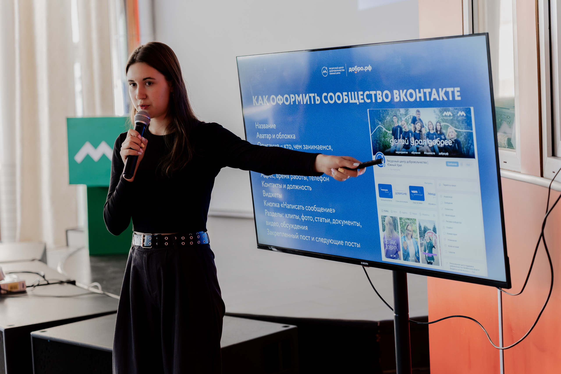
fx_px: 1075
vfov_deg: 19.7
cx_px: 280
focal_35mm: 69
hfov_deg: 29.2
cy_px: 187
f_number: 2.8
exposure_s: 1/200
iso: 1000
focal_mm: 69
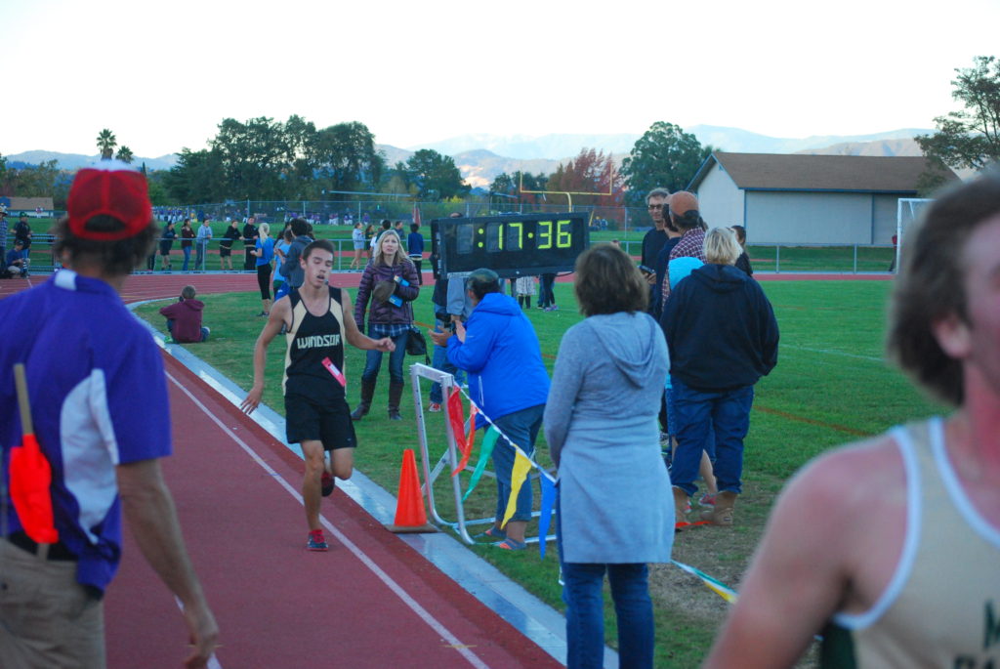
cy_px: 334
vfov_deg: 14.7
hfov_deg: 21.9
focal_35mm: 93
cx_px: 500
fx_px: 2586
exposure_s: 1/400
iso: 1000
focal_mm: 62
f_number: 4.5
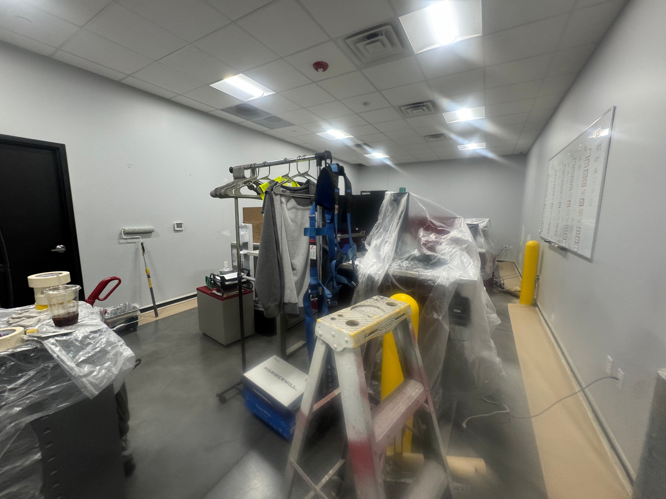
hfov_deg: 102.1
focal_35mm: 14
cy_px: 250
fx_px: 269
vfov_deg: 85.7
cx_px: 333
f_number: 2.2
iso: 160
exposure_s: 1/60
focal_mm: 2.22
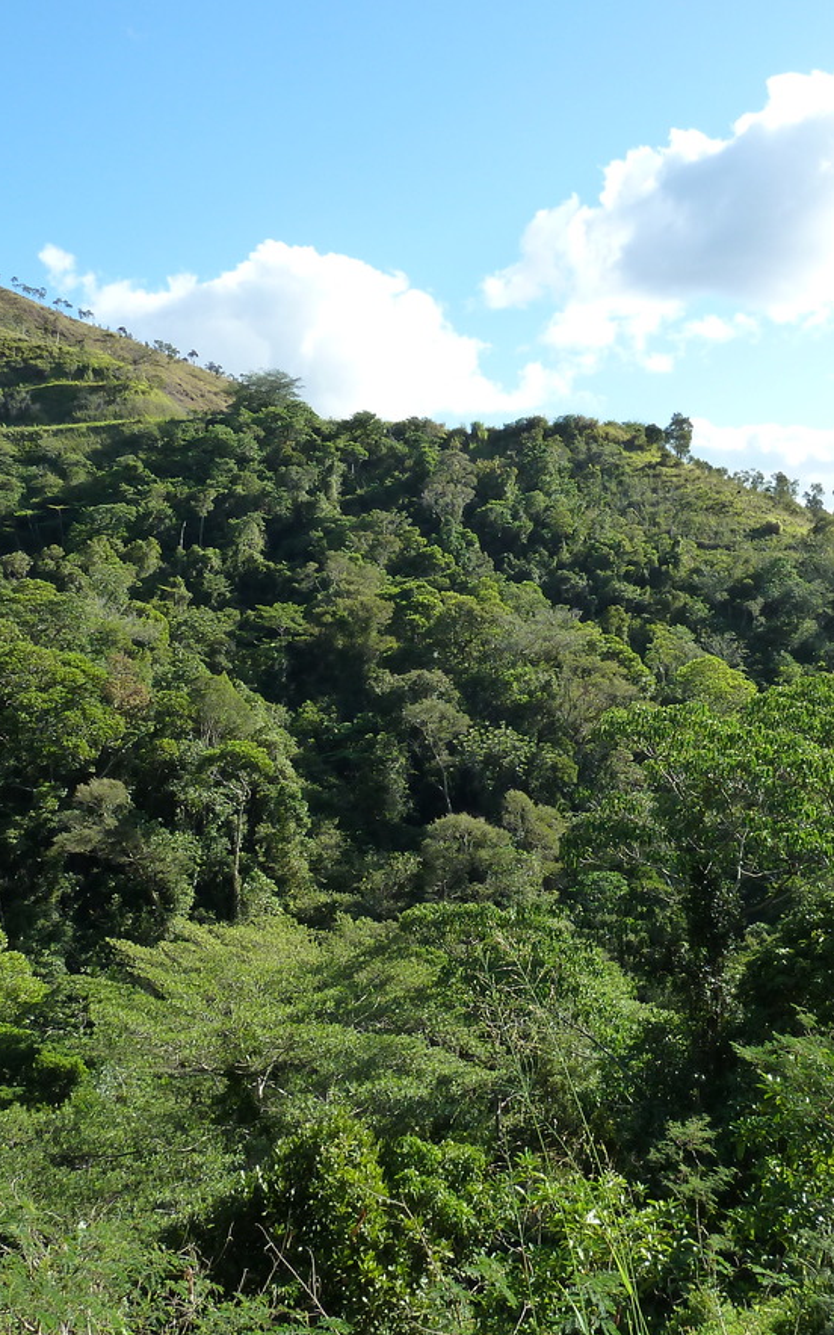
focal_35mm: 36
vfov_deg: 54.0
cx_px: 505
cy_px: 667
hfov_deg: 35.2
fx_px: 1309
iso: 125
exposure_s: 1/320
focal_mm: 4.1
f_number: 4
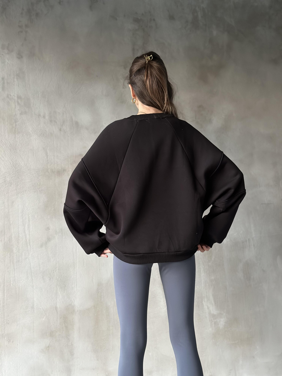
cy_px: 188
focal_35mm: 48
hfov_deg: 30.3
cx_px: 141
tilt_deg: +2.8
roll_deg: +0.6
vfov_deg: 39.7
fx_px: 521
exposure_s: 1/41
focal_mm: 6.86
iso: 400
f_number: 1.78
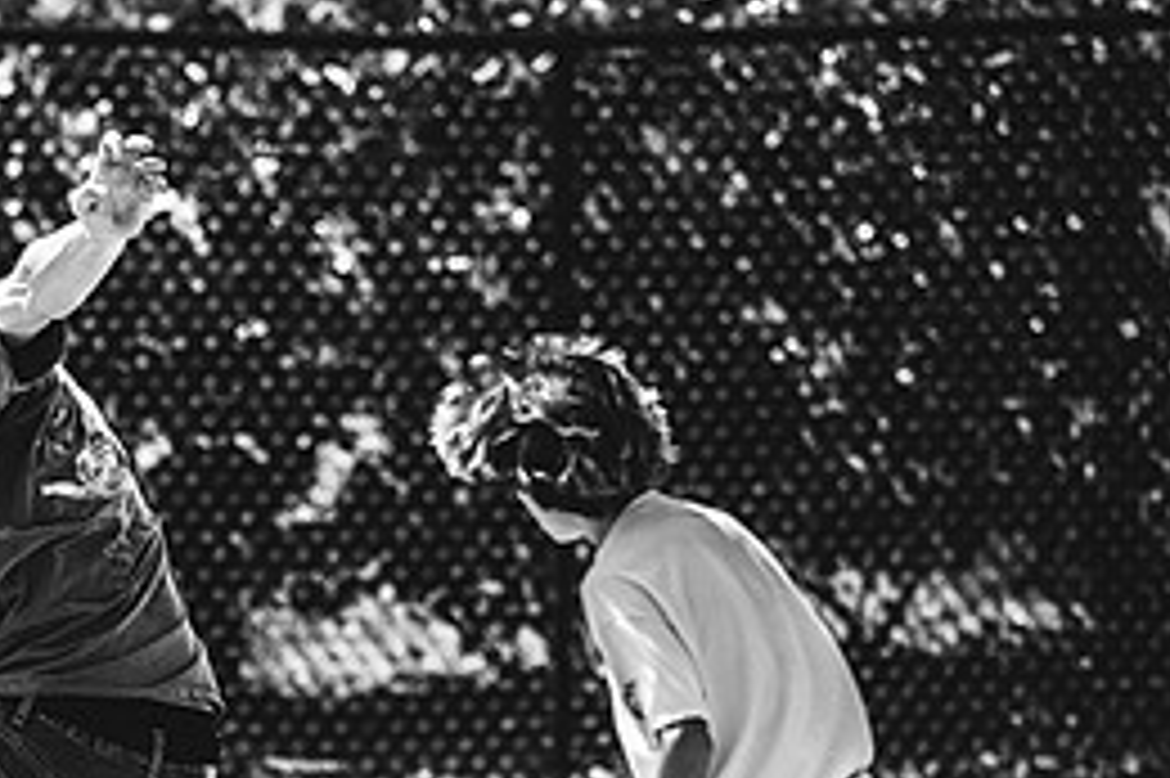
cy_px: 857
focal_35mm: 603
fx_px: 19584
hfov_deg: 3.4
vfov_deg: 2.3
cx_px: -68
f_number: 5.6
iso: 280
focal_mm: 180
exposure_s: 1/2000
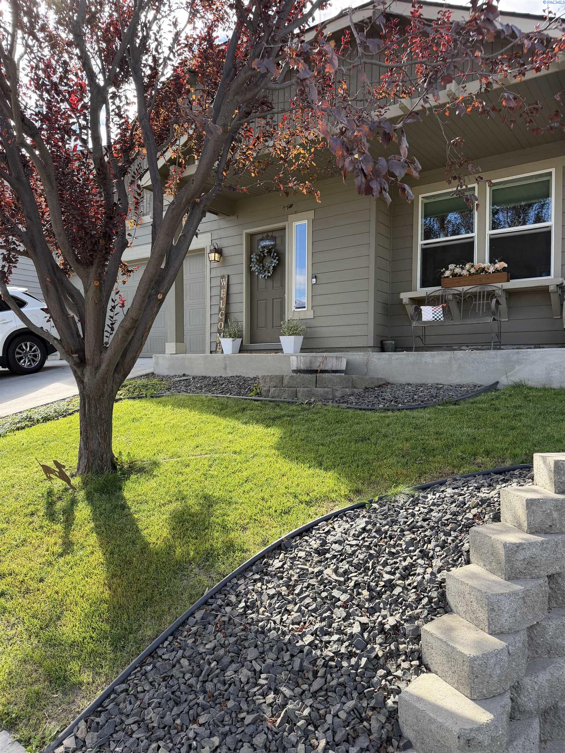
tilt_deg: -1.3
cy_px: 376
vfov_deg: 71.6
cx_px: 282
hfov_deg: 56.8
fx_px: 522
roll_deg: -0.3
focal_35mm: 24
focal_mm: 6.76
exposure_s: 1/1075
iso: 100
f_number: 1.78
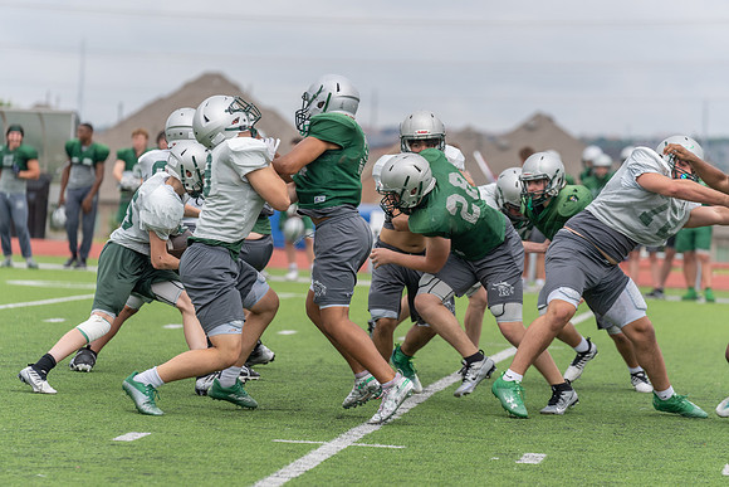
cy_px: 244
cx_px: 364
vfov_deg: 6.9
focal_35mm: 200
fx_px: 4051
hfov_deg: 10.3
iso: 250
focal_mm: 200
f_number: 4
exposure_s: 1/1250
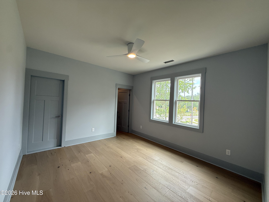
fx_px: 109
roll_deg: -3.1
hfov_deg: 102.1
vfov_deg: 85.7
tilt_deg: +0.6
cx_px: 134
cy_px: 101
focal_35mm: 14
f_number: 2.2
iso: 80
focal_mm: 2.22
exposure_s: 1/120
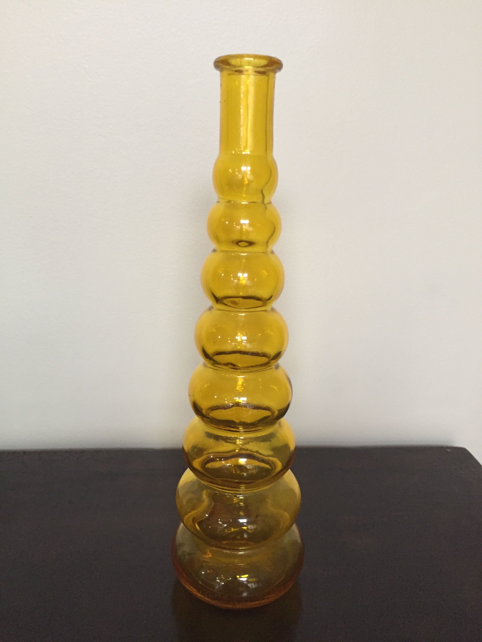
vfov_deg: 61.7
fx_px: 538
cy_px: 321
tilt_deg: -17.5
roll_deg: -0.7
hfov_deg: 48.2
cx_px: 241
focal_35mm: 29
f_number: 2.2
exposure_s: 1/33
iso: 250
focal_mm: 4.15
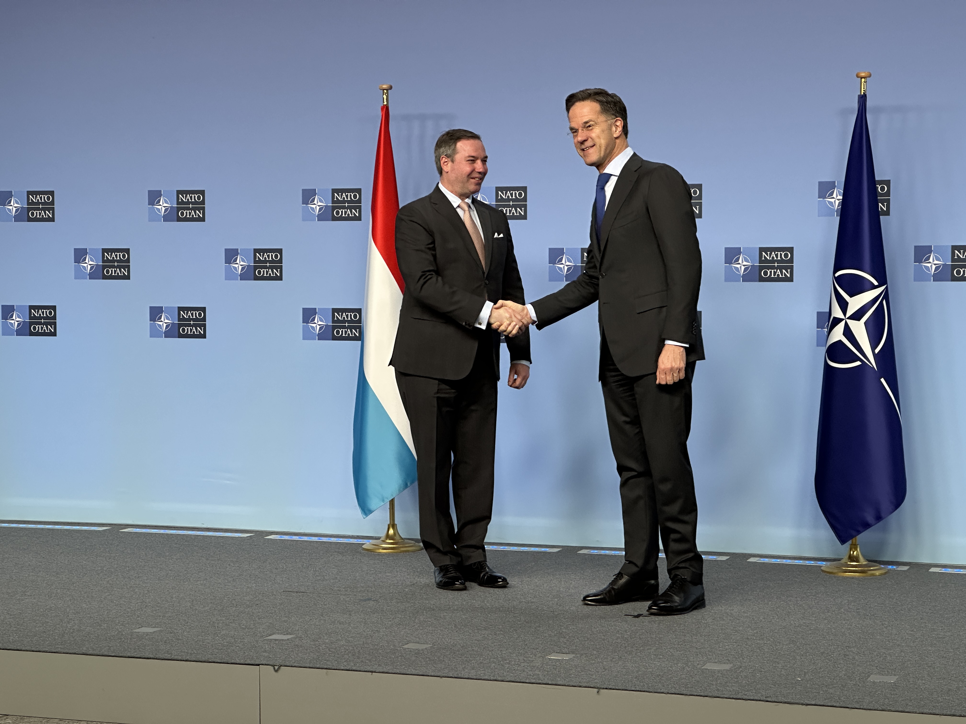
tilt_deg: -2.8
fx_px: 2149
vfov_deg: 19.1
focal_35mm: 77
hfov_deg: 25.3
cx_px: 483
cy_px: 362
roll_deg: +0.9
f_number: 2.8
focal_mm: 9
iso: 160
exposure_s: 1/50
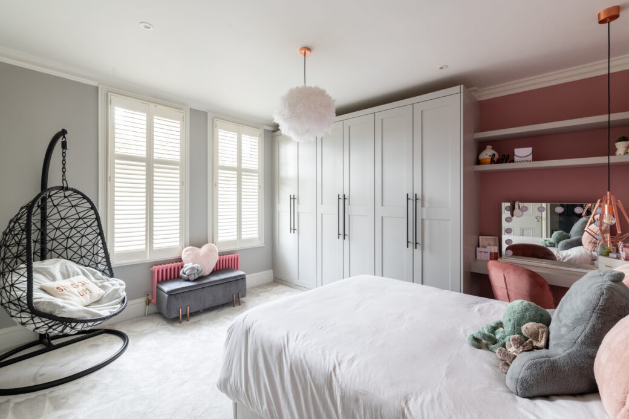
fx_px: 262
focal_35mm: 15
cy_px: 210
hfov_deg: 100.4
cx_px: 314
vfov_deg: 77.3
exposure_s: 1/2
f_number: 8
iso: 200
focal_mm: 15
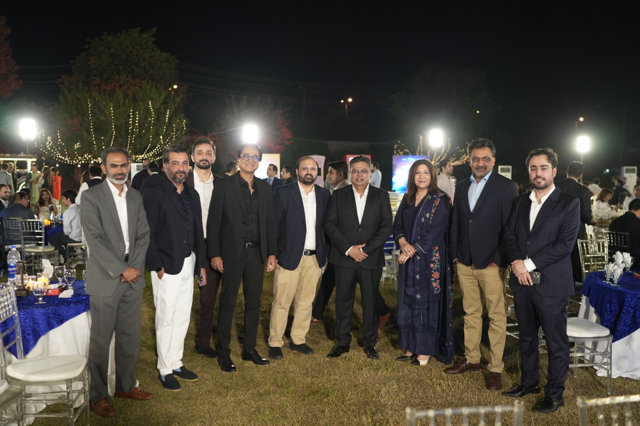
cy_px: 213
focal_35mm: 35
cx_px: 320
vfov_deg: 37.9
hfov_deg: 54.4
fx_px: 622
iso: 1250
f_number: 2
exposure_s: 1/160
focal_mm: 35
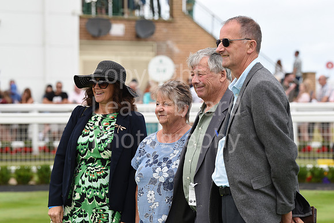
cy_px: 112
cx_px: 167
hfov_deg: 14.2
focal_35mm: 145
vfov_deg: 9.5
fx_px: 1346
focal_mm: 145
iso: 400
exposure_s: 1/1000
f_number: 5.6
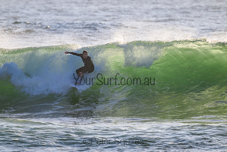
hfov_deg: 2.6
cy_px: 76
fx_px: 5045
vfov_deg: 1.7
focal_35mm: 800
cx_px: 114
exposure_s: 1/2000
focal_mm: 800
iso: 1600
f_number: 11
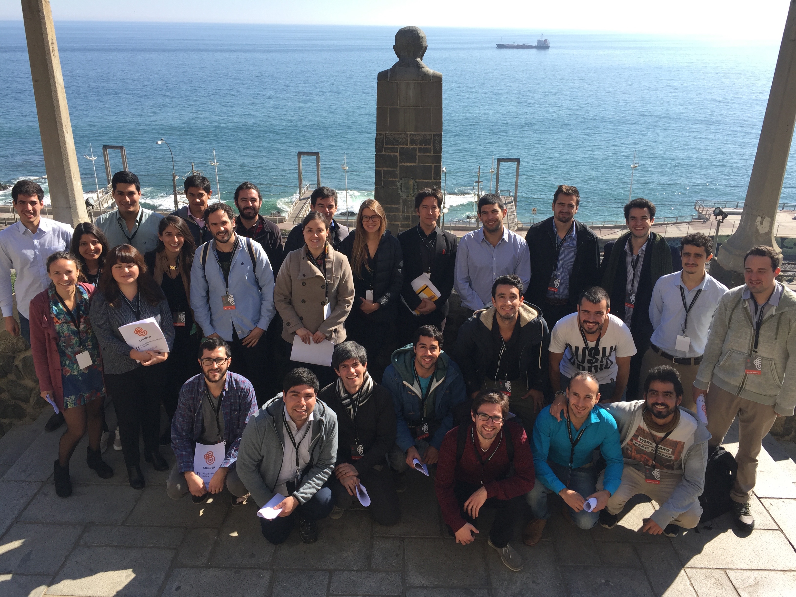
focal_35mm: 29
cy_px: 298
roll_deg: -0.4
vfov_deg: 48.2
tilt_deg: -21.6
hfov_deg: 61.7
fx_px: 667
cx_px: 398
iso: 32
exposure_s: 1/989
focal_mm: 4.15
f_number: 2.2
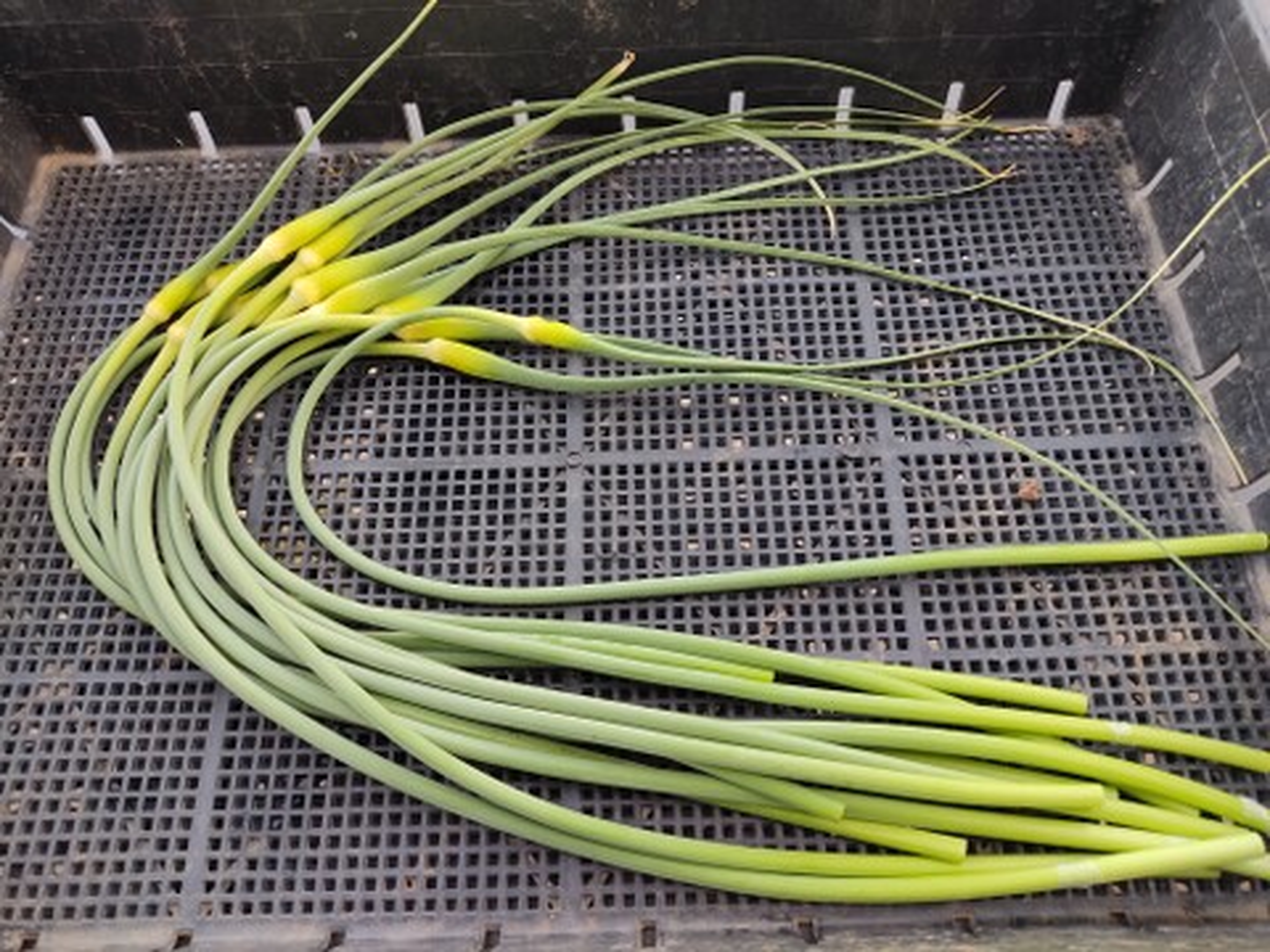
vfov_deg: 53.1
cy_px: 476
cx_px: 635
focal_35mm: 26
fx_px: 954
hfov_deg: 67.3
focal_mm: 4.74
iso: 167
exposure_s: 1/33
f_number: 1.79
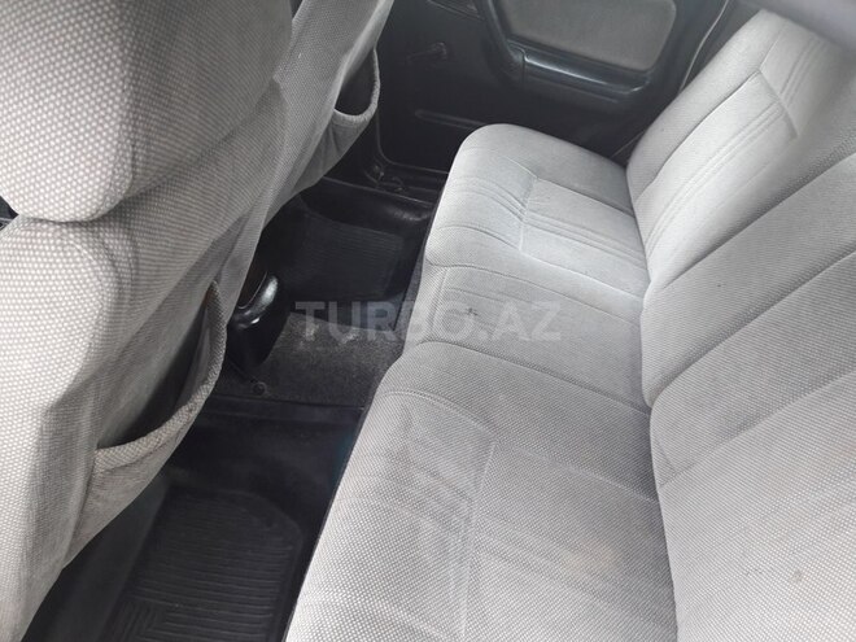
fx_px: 692
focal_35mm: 28
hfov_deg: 63.4
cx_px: 428
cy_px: 321
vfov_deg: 49.7
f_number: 1.9
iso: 80
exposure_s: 1/33
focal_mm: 3.7
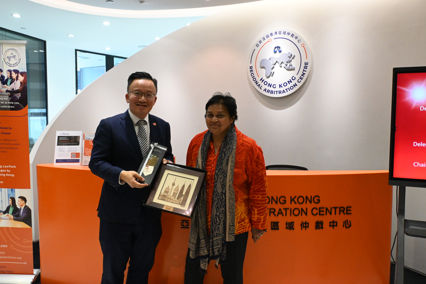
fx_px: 373
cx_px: 213
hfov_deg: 59.5
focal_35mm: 32
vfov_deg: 41.7
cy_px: 142
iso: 5000
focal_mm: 21
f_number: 7.1
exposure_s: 1/250
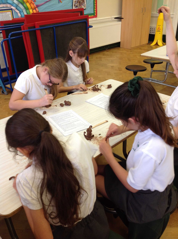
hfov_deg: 40.6
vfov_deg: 52.7
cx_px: 89
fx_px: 241
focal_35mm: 35
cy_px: 120
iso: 50
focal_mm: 4.28
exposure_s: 1/25
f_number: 2.4
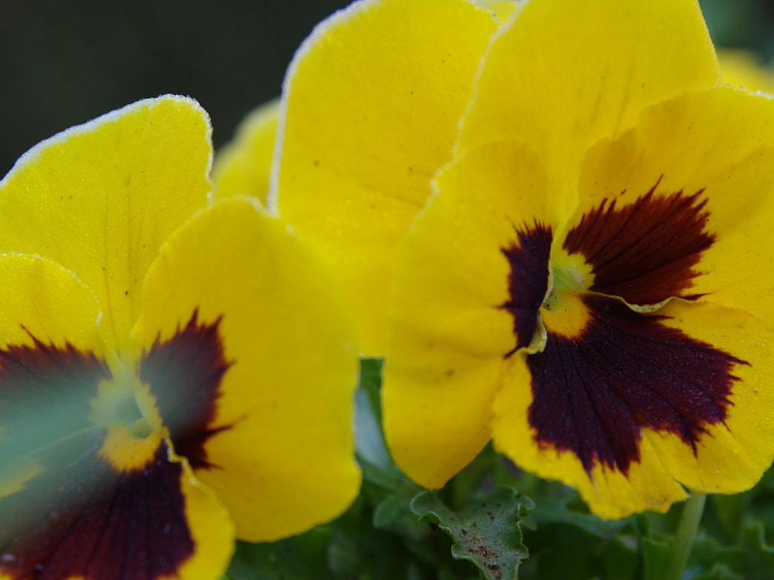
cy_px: 288
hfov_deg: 14.5
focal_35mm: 136
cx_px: 356
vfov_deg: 10.9
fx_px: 3040
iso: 200
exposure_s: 1/100
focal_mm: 48
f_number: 4.5
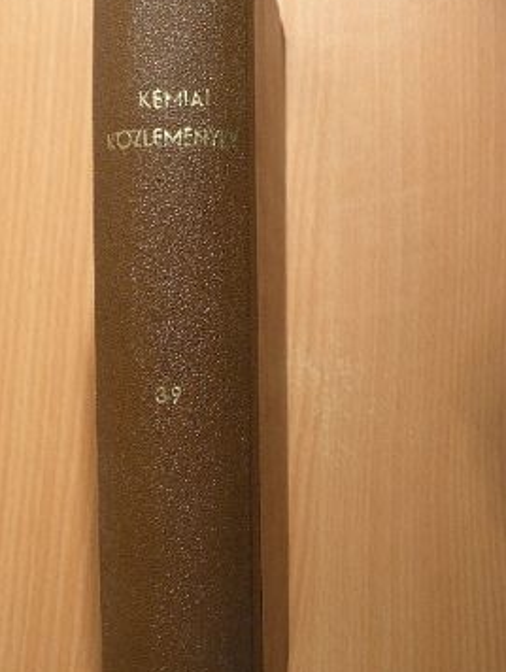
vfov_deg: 31.6
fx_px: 1186
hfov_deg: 24.0
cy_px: 369
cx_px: 196
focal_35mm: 61
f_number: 3.5
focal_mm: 8
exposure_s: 1/30
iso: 100
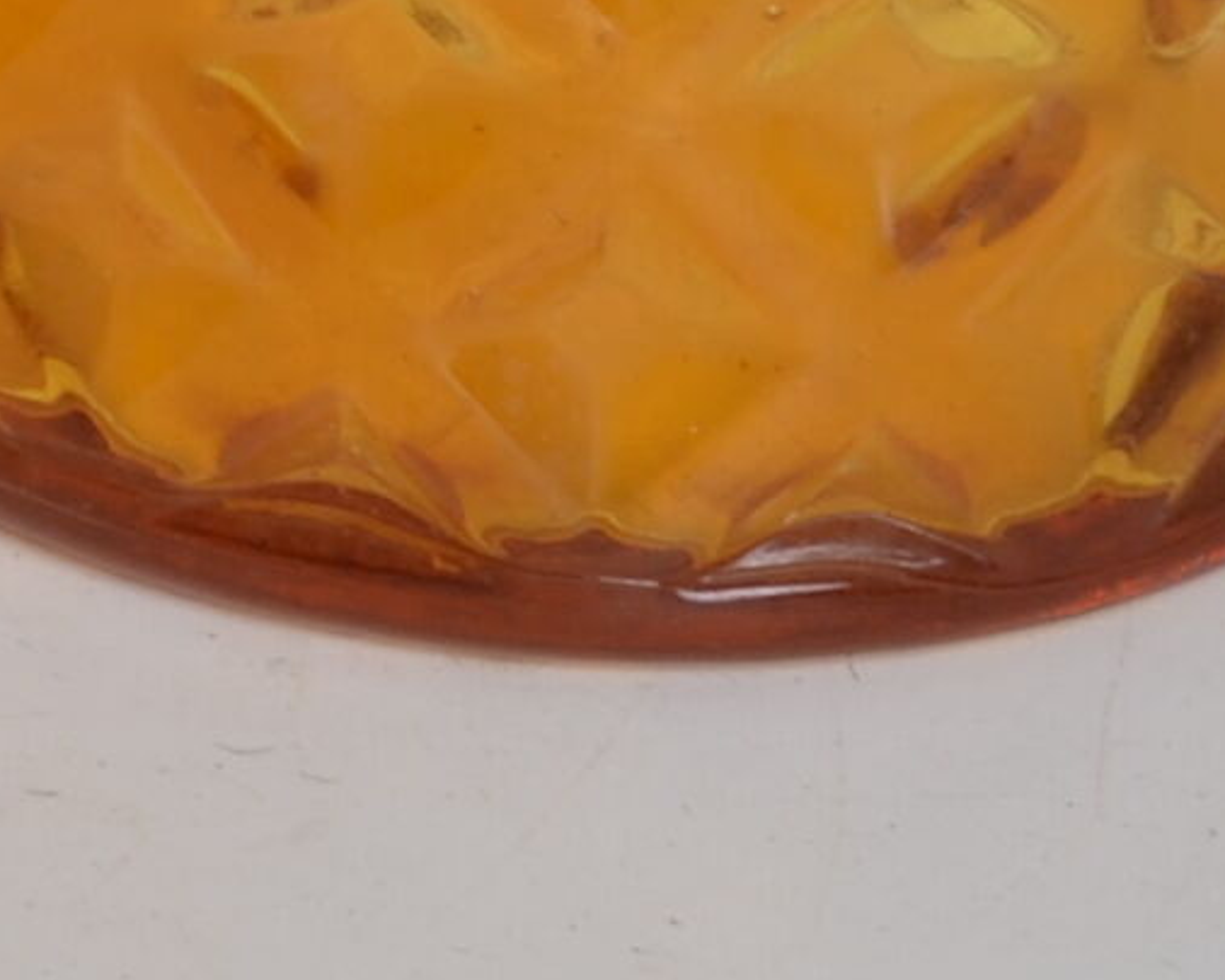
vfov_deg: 3.0
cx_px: -2440
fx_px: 18603
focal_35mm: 513
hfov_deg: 3.7
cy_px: -1341
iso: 100
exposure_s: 1/125
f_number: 14
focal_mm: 50
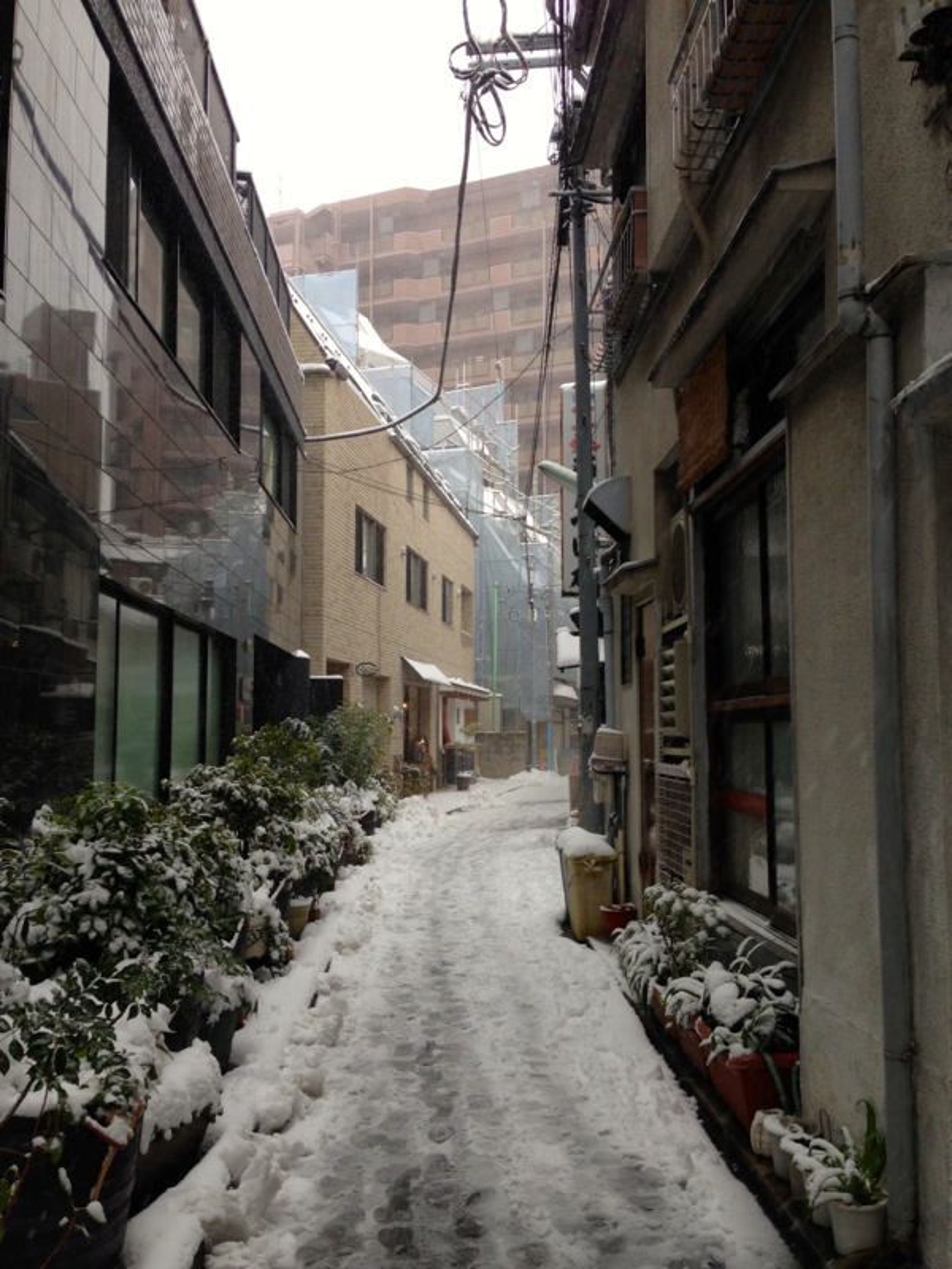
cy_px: 634
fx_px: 1210
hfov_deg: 42.9
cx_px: 476
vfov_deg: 55.4
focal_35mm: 33
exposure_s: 1/157
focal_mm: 4.12
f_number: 2.4
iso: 50
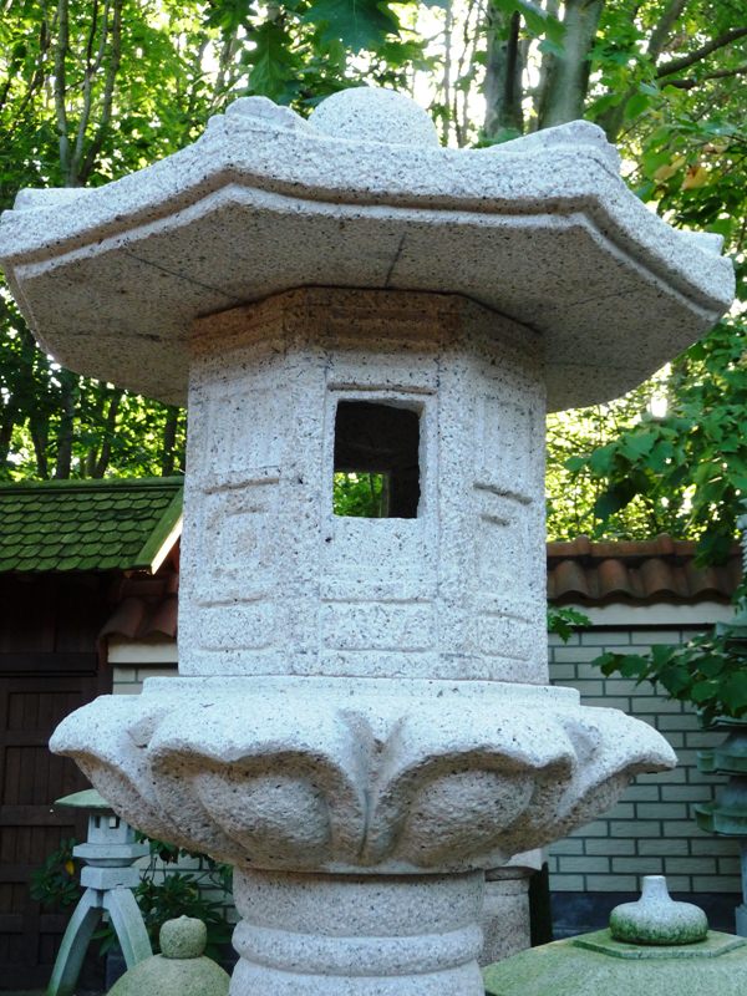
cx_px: 374
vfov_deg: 46.8
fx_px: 1151
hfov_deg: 36.0
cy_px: 498
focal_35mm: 40
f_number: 3.9
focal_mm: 6.7
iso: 200
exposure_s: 1/30
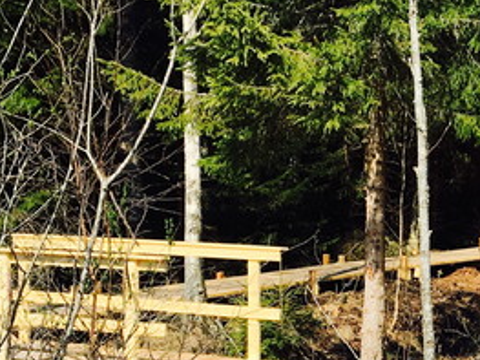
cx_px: 485
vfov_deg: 13.9
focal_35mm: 106
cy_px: 249
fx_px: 1469
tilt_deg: -3.4
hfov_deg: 18.1
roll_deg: -0.6
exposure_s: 1/1479
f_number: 2.2
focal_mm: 4.15
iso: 25
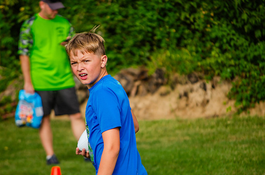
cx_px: 132
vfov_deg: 4.6
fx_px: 2203
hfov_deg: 6.9
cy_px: 88
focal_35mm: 300
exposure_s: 1/500
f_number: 5.6
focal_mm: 200
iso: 220
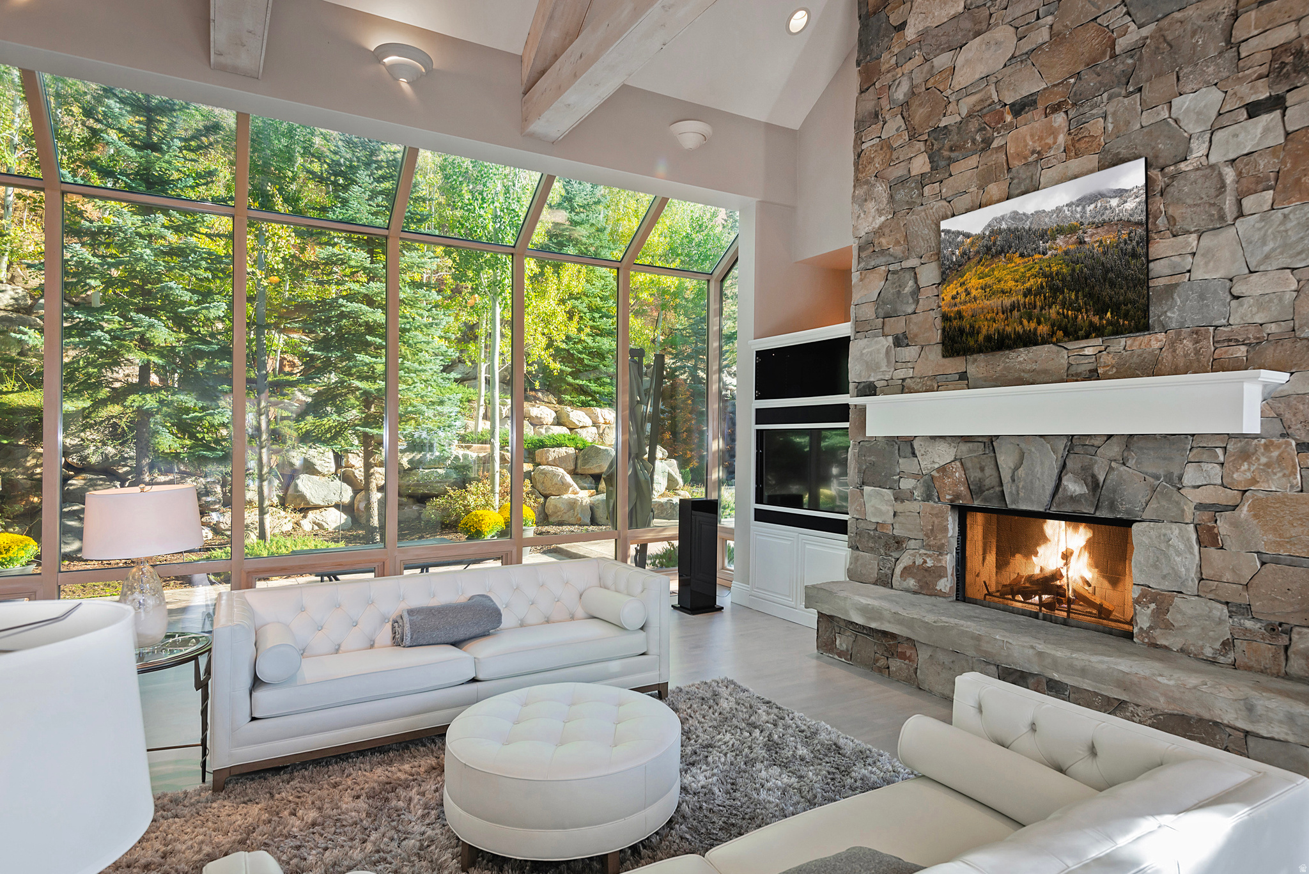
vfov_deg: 64.6
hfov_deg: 86.9
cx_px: 654
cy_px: 437
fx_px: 691
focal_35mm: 19
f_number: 7.1
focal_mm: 19
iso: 500
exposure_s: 1/30
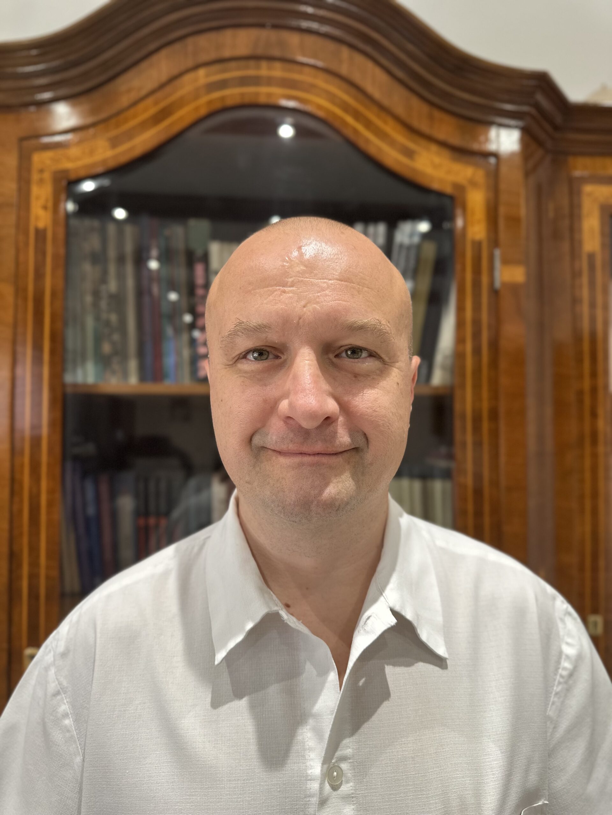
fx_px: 566
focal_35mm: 24
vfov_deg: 71.6
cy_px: 408
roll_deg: -1.3
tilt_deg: +2.3
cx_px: 306
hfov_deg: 56.8
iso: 200
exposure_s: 1/50
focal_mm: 6.86
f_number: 1.78
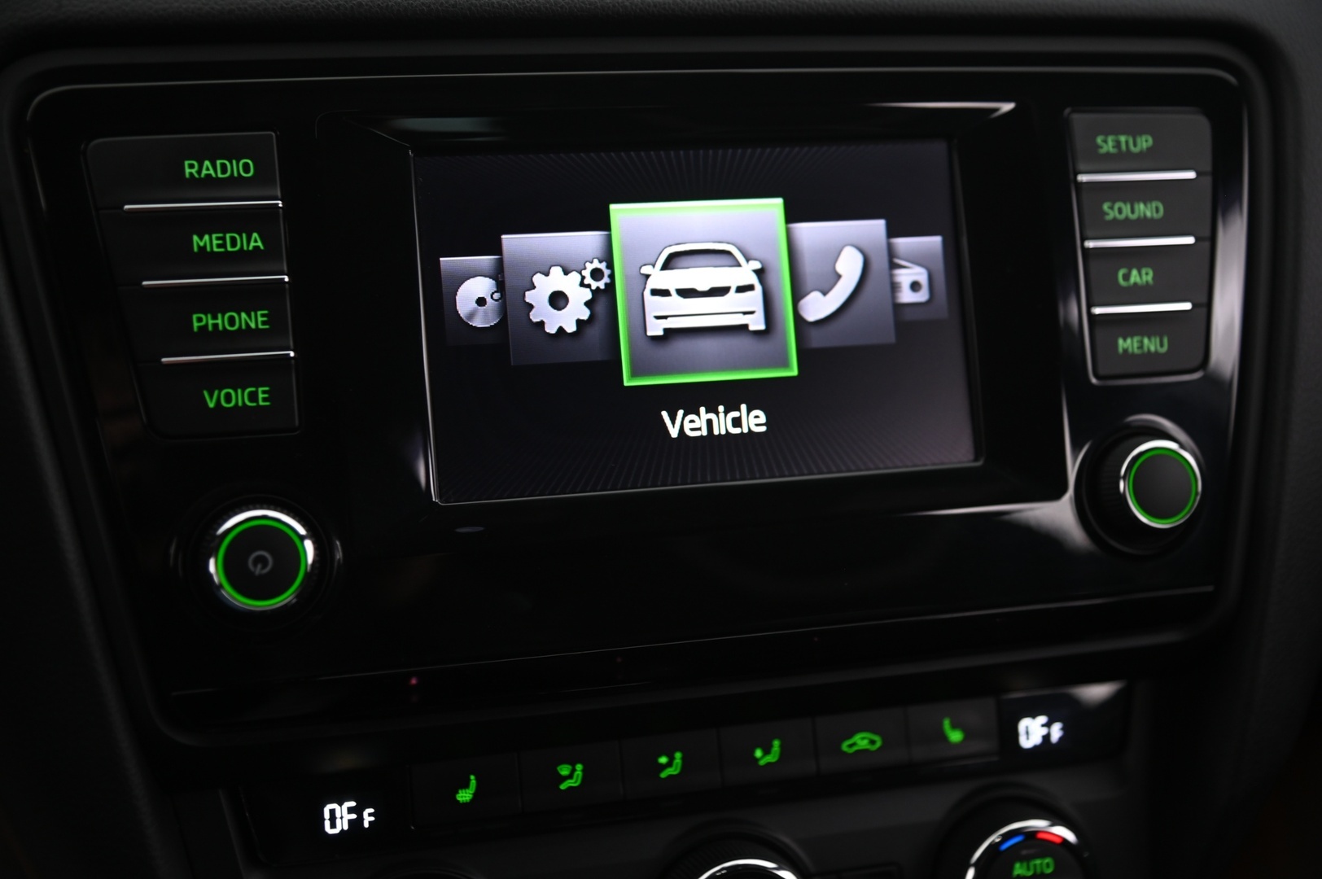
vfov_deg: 26.9
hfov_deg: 39.6
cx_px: 661
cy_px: 440
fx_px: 1835
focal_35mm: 50
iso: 1000
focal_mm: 50
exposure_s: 1/10
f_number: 4
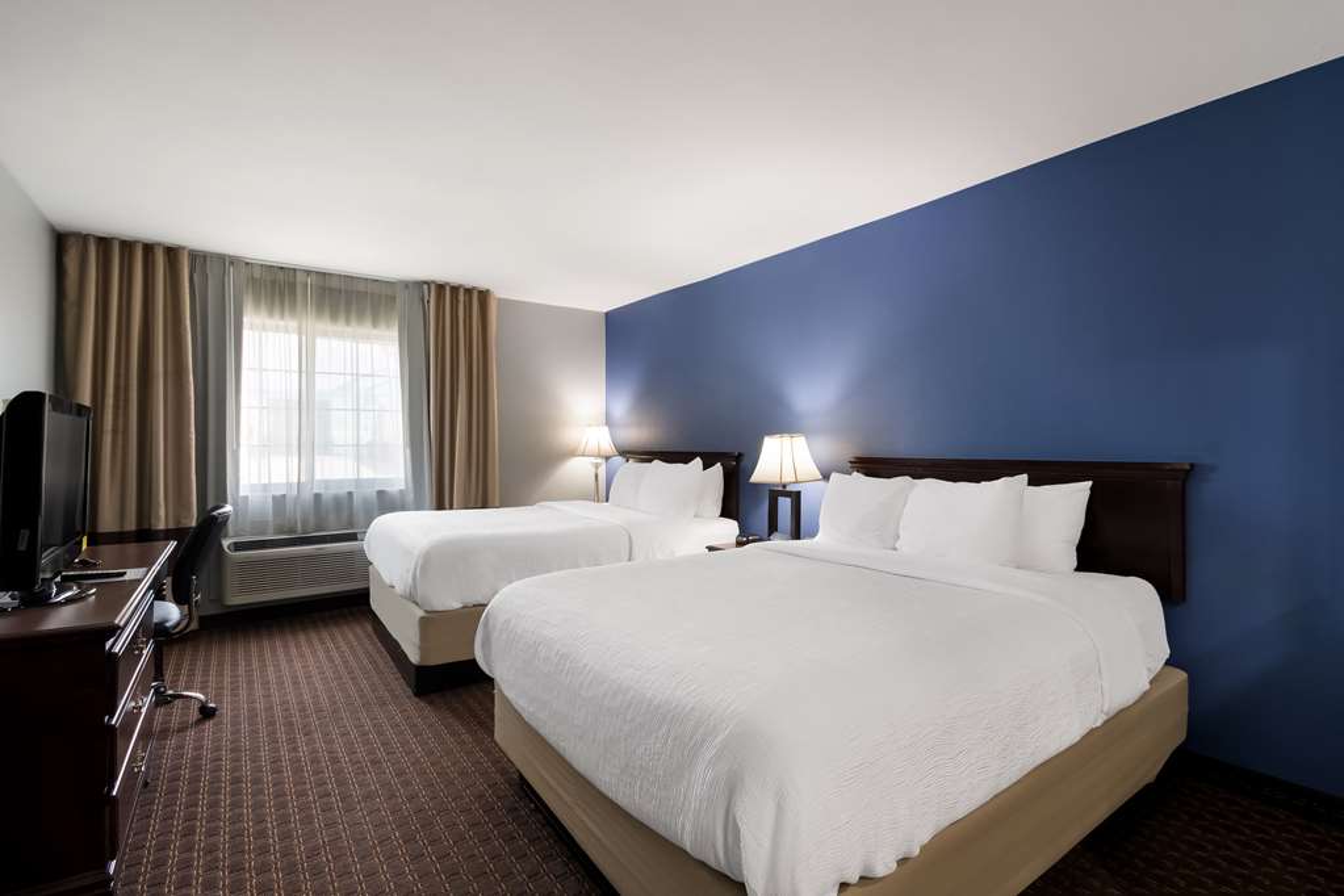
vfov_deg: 77.3
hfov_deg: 100.4
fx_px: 560
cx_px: 672
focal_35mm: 15
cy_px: 448
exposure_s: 2
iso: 400
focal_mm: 10
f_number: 8
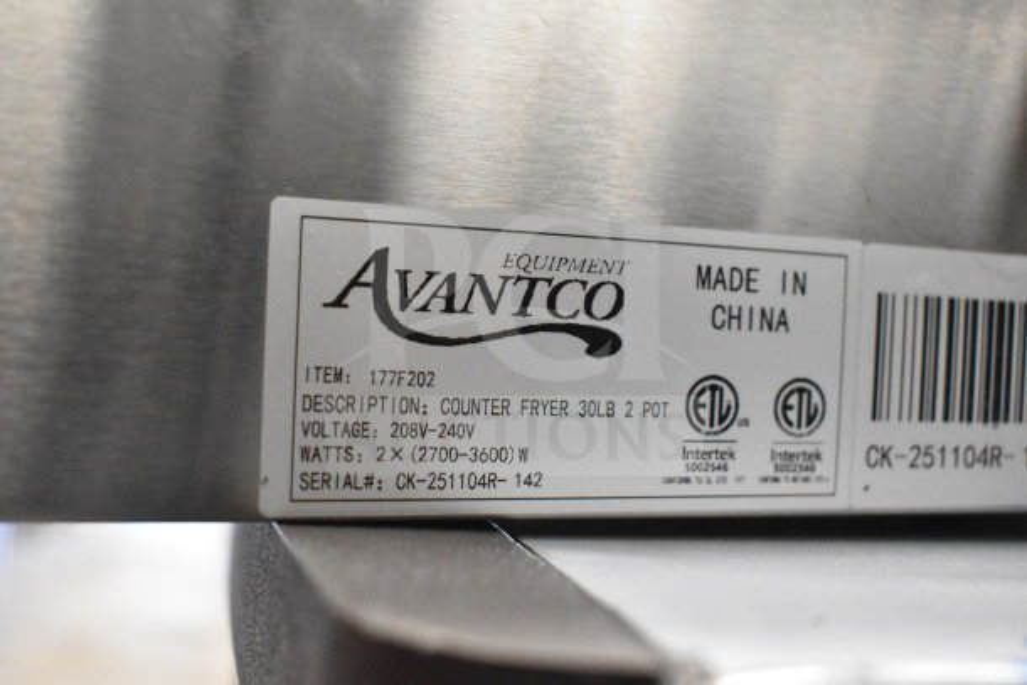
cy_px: 342
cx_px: 514
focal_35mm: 44
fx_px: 1241
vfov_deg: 30.9
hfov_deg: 45.0
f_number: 4.2
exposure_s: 1/50
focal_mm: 29
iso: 10000
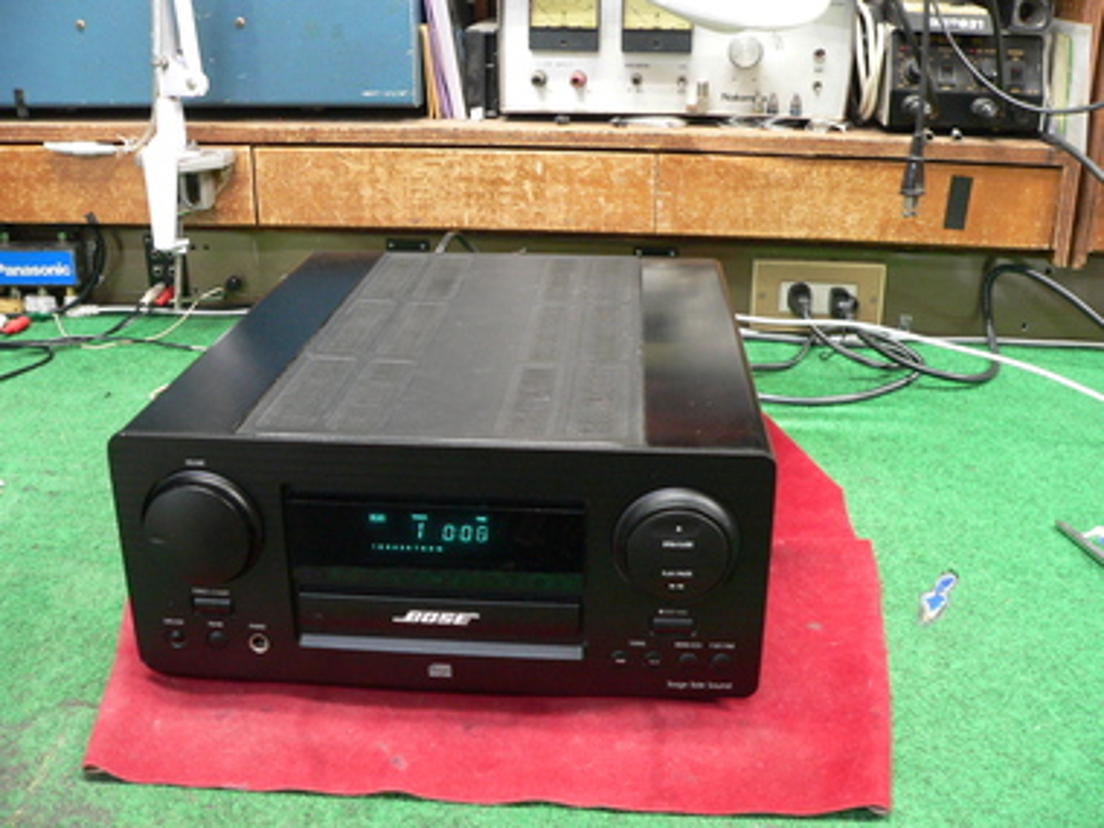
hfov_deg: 51.4
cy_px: 414
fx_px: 1148
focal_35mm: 36
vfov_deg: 39.7
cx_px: 552
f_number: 2.8
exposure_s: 1/6
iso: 200
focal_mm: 6
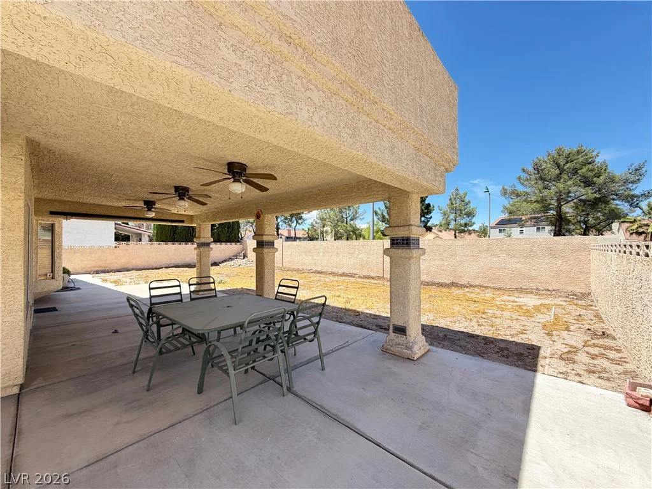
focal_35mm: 14
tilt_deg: +1.2
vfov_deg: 85.7
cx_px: 326
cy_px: 244
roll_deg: +1.0
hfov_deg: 102.1
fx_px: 264
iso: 64
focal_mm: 2.22
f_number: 2.2
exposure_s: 1/502
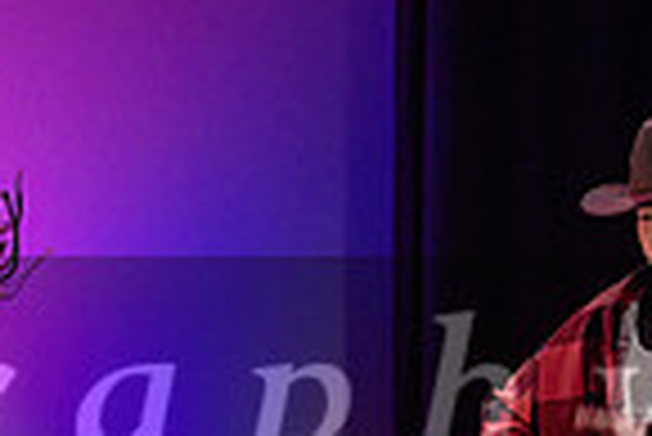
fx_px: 9645
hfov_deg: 3.9
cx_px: -234
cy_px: 349
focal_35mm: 532
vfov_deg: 2.6
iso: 1600
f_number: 2.8
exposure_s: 1/250
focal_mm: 122
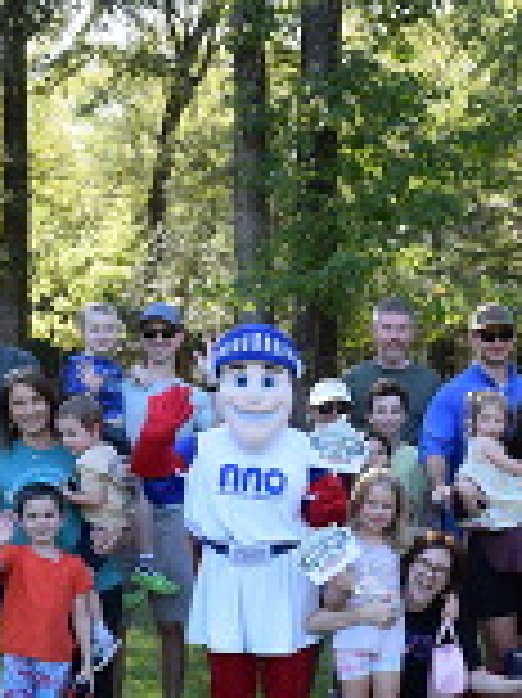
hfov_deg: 22.4
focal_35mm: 65
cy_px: 473
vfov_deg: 29.6
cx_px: 389
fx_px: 1309
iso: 400
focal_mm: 18
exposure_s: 1/200
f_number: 7.1
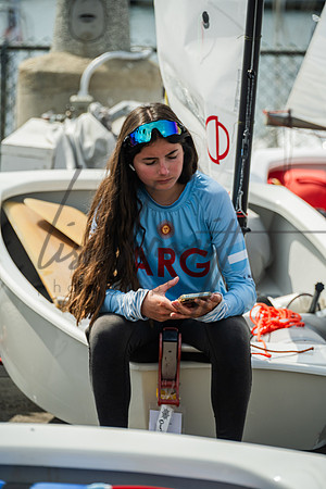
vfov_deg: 8.6
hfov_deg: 5.7
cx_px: 163
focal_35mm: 240
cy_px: 244
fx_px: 3260
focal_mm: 240
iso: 250
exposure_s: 1/1000
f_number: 8
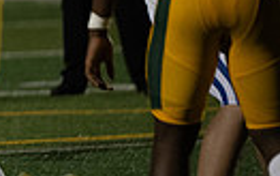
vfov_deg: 1.5
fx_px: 6871
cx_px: -263
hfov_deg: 2.3
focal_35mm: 900
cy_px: 8
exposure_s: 1/1250
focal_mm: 200
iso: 3200
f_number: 2.8
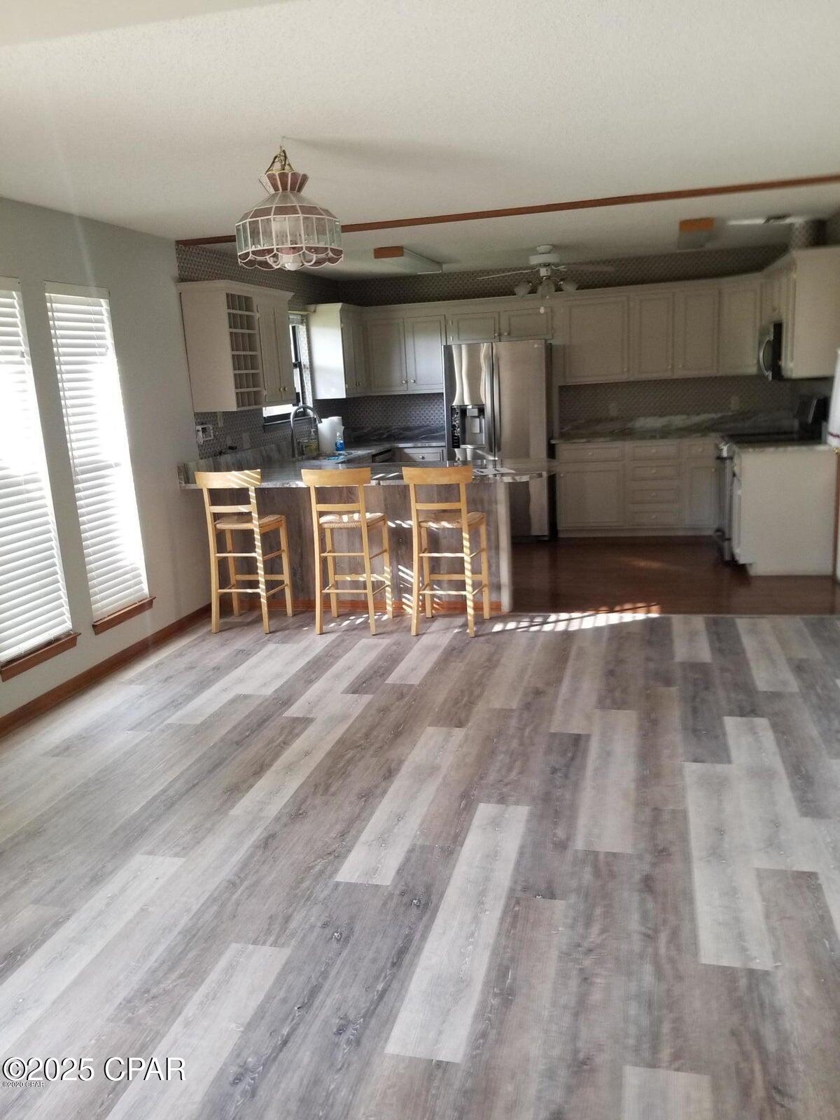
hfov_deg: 53.1
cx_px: 420
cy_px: 560
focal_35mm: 26
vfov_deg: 67.3
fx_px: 841
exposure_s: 1/60
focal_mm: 4.3
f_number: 1.7
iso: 160
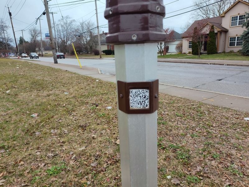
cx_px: 124
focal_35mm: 23
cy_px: 94
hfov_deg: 73.9
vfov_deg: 58.9
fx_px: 165
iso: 100
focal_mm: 5.56
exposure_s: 1/411
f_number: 1.8
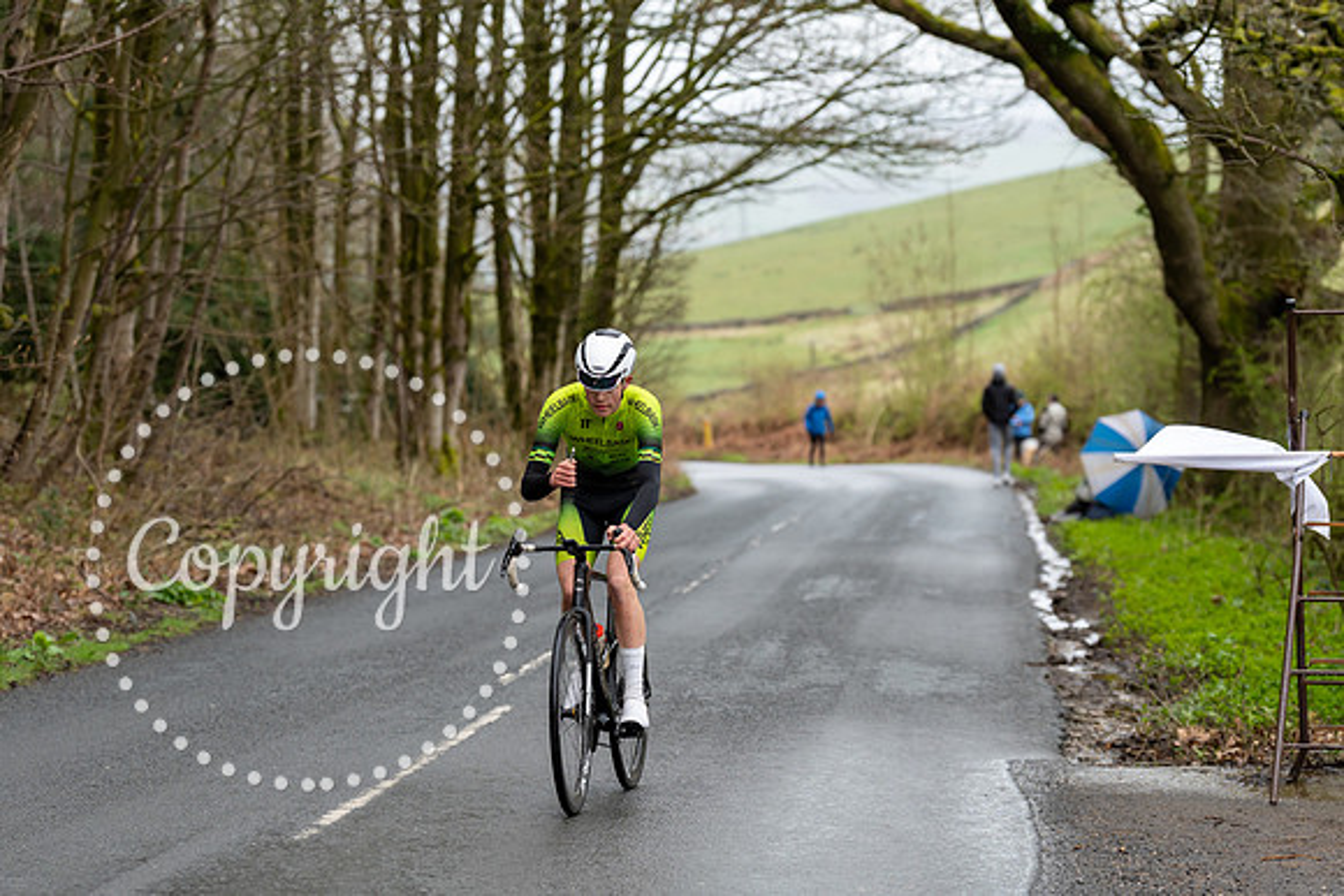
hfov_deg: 18.4
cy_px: 448
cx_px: 672
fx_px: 4145
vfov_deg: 12.3
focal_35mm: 111
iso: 1000
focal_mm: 111
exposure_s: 1/1000
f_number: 3.5
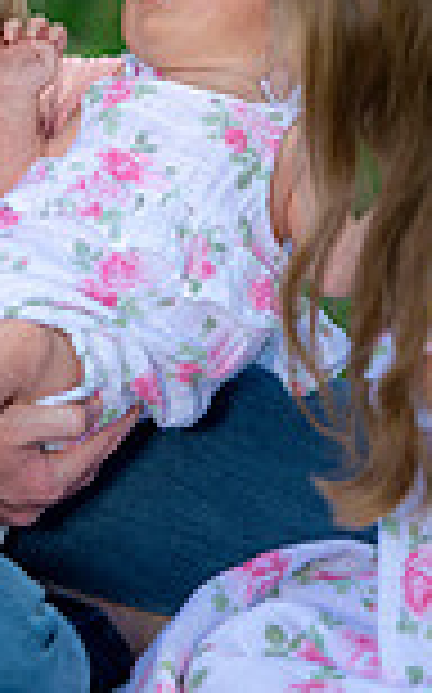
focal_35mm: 460
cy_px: -18
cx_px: -56
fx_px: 8681
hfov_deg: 2.8
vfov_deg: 4.6
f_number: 2.8
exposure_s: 1/250
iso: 100
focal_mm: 155
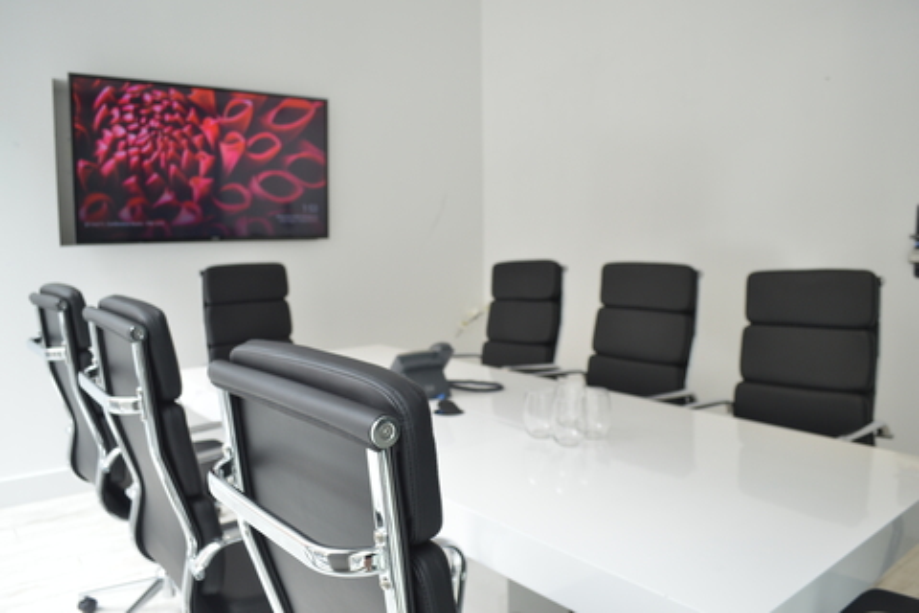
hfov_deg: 67.4
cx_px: 460
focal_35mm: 27
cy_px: 306
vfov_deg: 47.9
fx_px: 689
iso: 200
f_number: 4
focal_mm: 18
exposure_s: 1/50
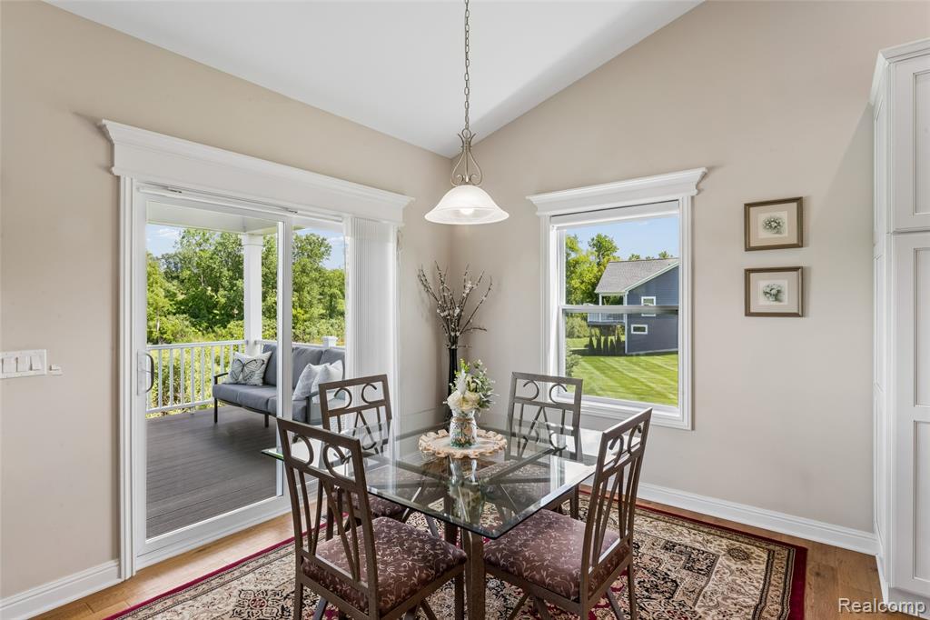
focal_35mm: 18
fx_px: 467
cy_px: 310
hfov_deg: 89.7
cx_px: 465
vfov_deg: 67.1
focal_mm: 18.1
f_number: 18
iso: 400
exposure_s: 1/10
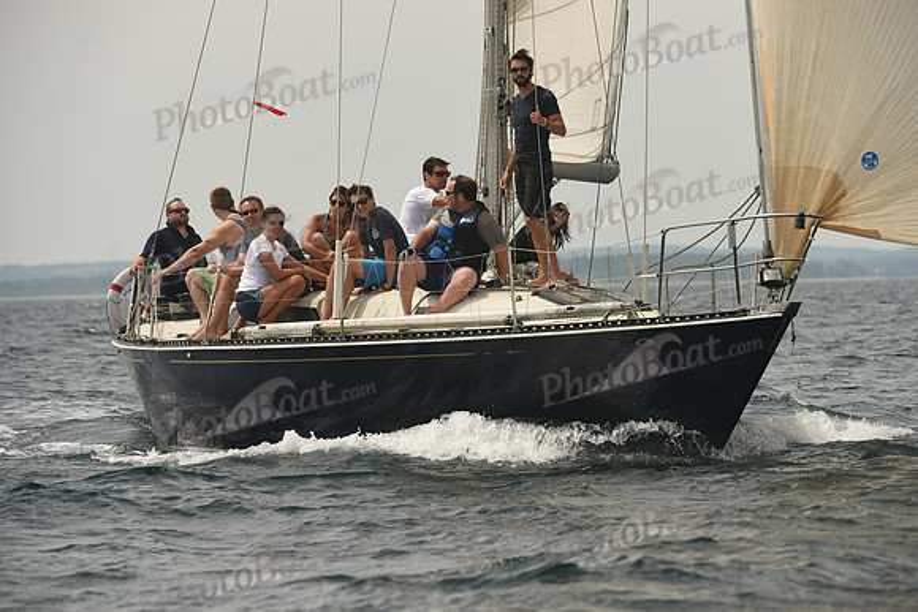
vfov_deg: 5.3
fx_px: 6631
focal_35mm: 260
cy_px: 306
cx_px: 459
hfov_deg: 7.9
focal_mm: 260
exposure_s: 1/1000
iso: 250
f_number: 6.3
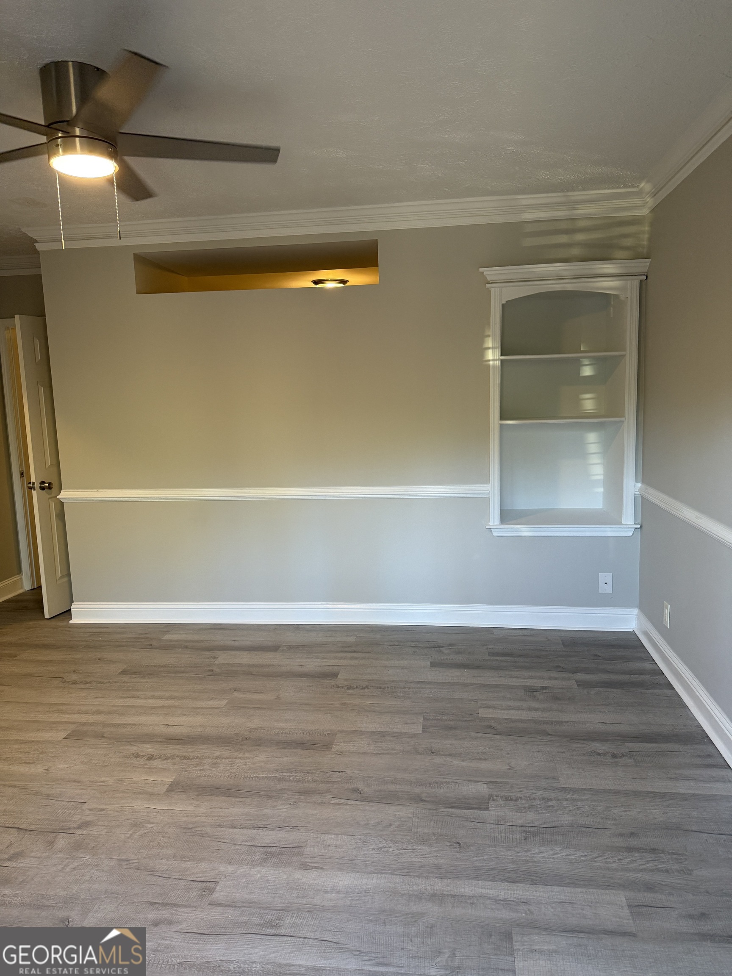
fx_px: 677
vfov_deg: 71.6
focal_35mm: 24
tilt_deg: -7.4
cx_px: 366
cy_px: 488
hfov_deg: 56.8
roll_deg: +1.4
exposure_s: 1/120
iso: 250
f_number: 1.78
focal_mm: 6.76
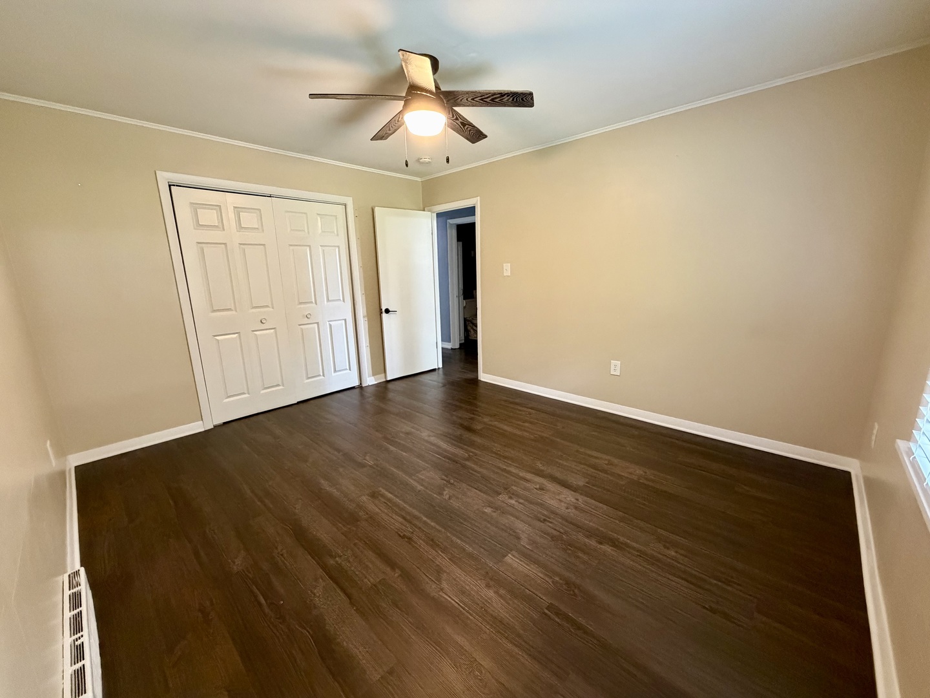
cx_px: 465
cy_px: 349
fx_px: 376
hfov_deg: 102.1
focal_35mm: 14
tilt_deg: -12.4
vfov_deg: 85.7
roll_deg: +1.8
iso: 640
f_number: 2.2
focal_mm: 2.22
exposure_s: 1/60
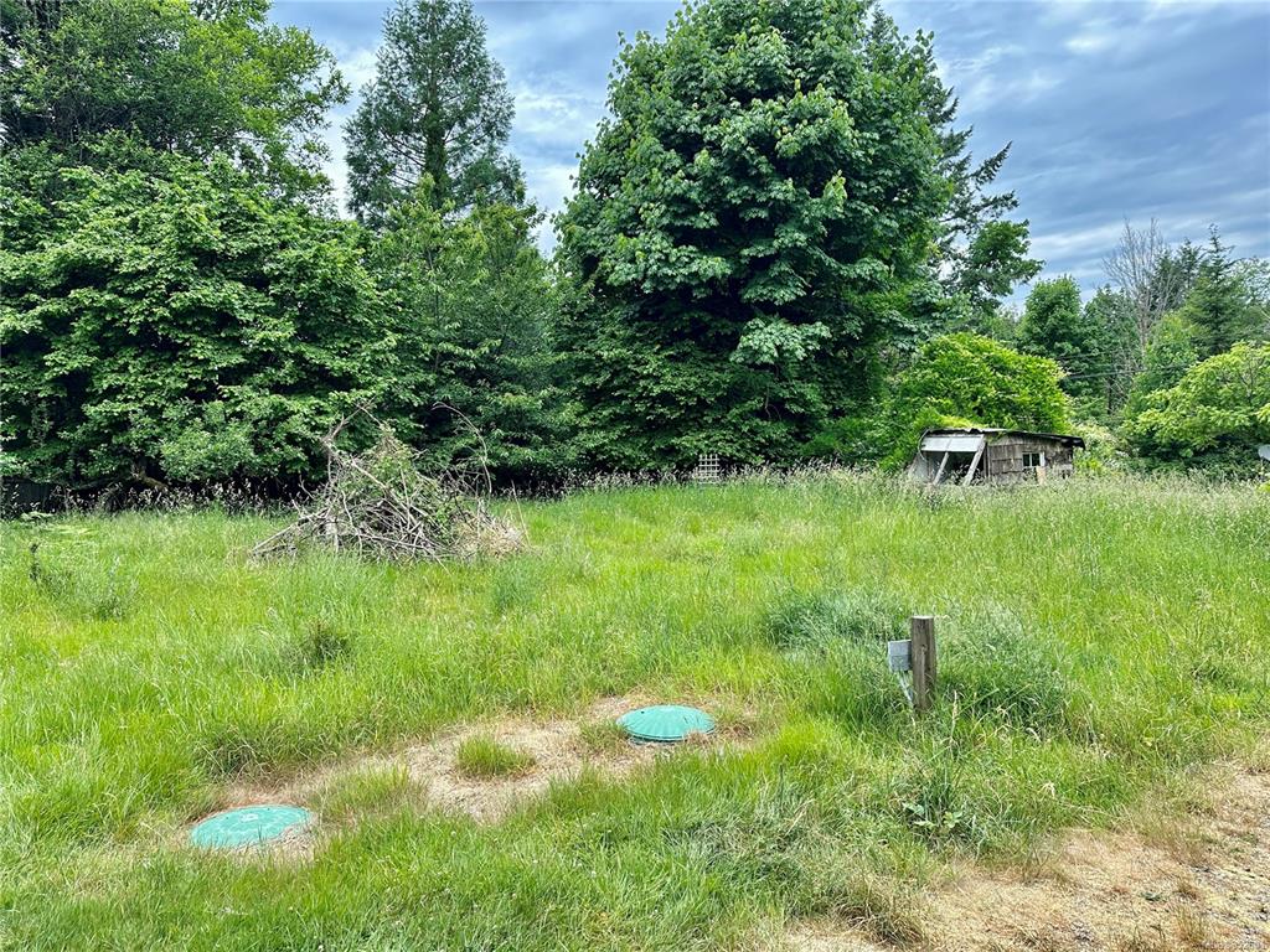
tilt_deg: -4.1
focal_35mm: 24
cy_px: 476
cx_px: 635
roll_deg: +1.2
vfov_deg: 56.8
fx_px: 881
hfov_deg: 71.6
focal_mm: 6.86
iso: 80
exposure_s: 1/1083
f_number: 1.78
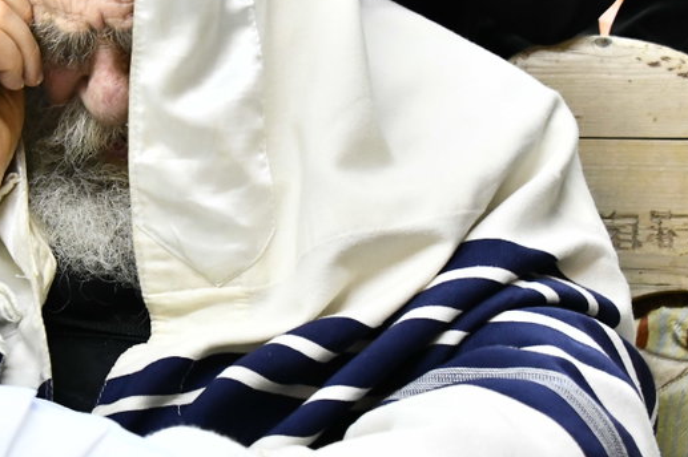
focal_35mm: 130
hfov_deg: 15.6
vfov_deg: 10.5
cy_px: 228
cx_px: 101
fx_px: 2483
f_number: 5.6
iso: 3200
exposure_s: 1/250
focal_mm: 48
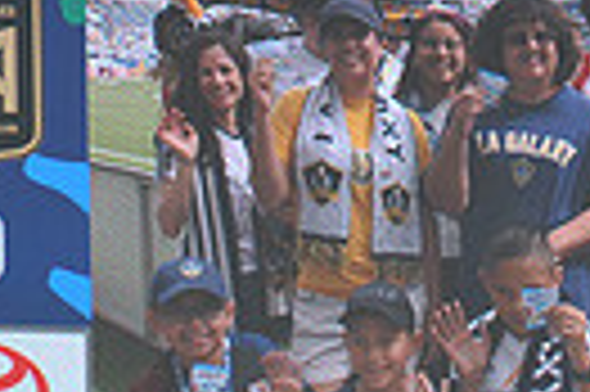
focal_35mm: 464
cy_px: 288
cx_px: 667
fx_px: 7595
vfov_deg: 3.0
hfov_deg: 4.4
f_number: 10
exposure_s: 1/400
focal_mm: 105
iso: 200
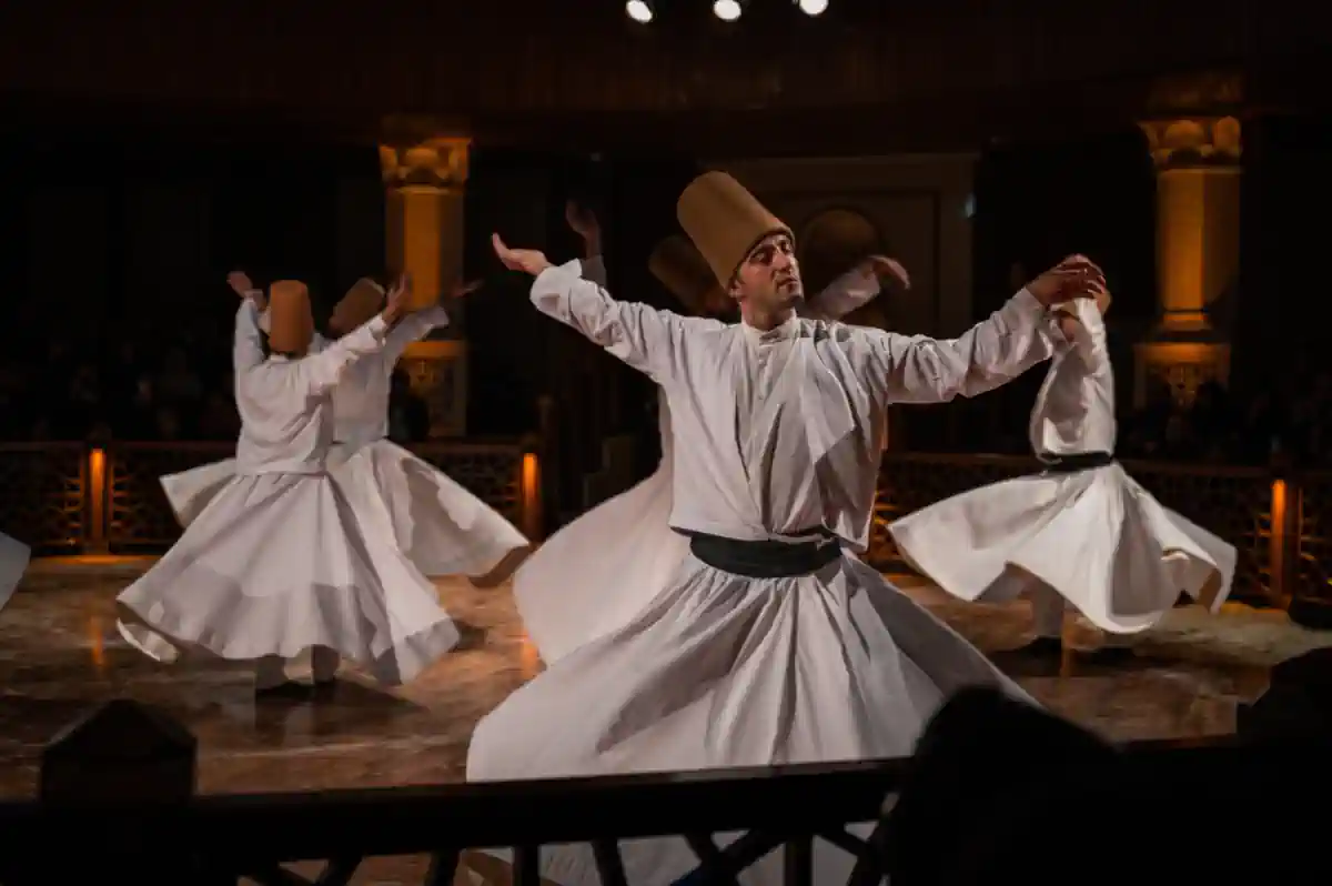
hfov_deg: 40.4
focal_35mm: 49
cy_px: 443
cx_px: 666
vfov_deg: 27.5
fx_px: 1811
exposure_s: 1/400
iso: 1000
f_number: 2.8
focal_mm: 49
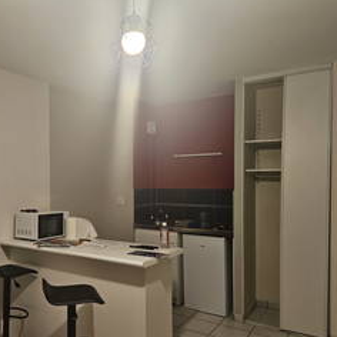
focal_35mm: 31
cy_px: 187
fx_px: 341
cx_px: 103
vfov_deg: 52.4
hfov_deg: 51.2
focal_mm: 5.4
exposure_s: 1/100
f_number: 1.8
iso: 400
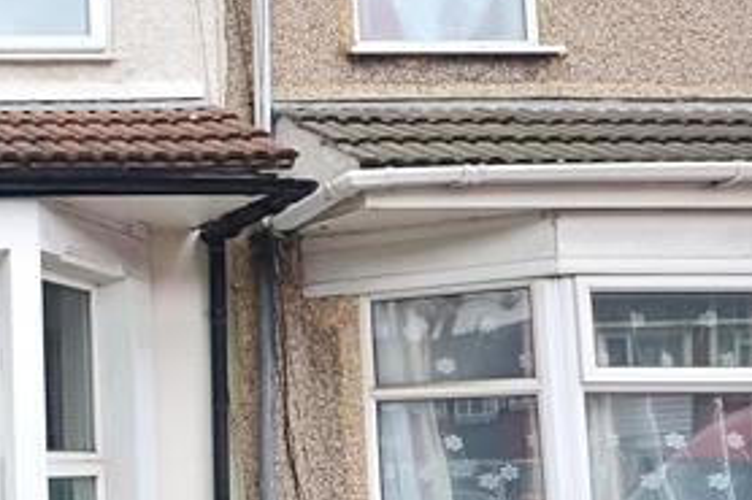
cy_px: 289
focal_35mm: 47
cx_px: -260
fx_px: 981
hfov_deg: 31.1
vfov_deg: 28.6
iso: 200
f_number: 7.1
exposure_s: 1/80
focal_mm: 10
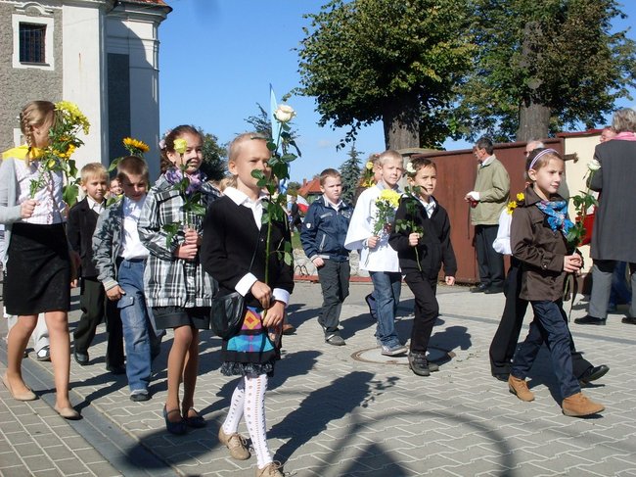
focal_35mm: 49
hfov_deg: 38.9
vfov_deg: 29.7
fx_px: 900
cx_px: 318
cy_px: 238
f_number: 9.1
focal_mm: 8.1
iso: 80
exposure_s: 1/250
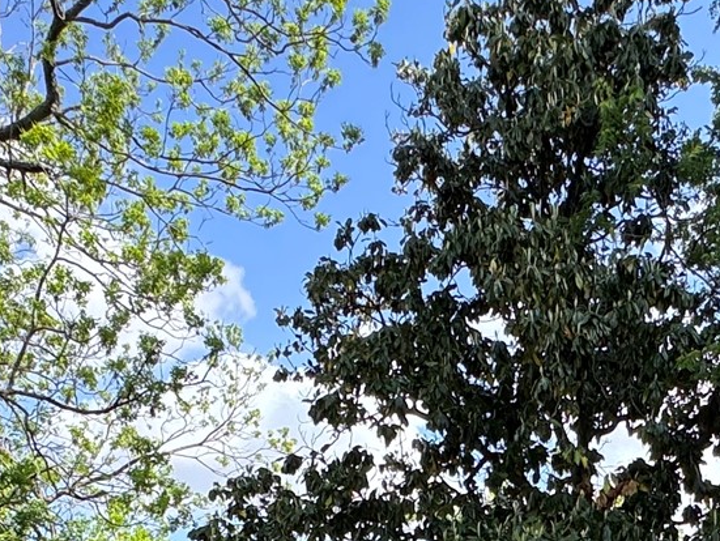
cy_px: 881
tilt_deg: -5.9
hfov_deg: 36.6
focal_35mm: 52
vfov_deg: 21.7
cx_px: 444
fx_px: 1082
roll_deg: -0.3
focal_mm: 2.22
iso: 40
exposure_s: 1/212
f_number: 2.2
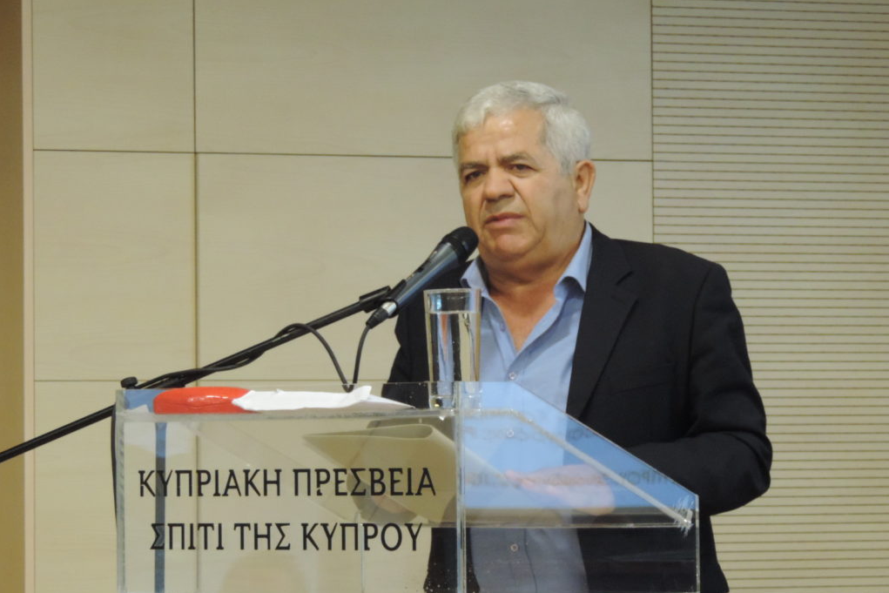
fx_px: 4766
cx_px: 444
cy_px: 326
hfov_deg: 10.7
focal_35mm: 193
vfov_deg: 7.1
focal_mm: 33
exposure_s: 1/30
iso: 800
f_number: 4.6
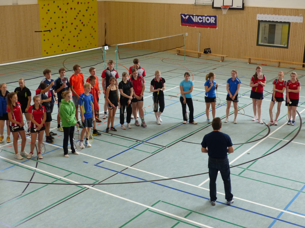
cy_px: 114
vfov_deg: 29.1
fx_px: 441
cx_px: 152
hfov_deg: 38.2
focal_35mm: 50
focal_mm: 9.1
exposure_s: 1/60
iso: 125
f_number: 2.8
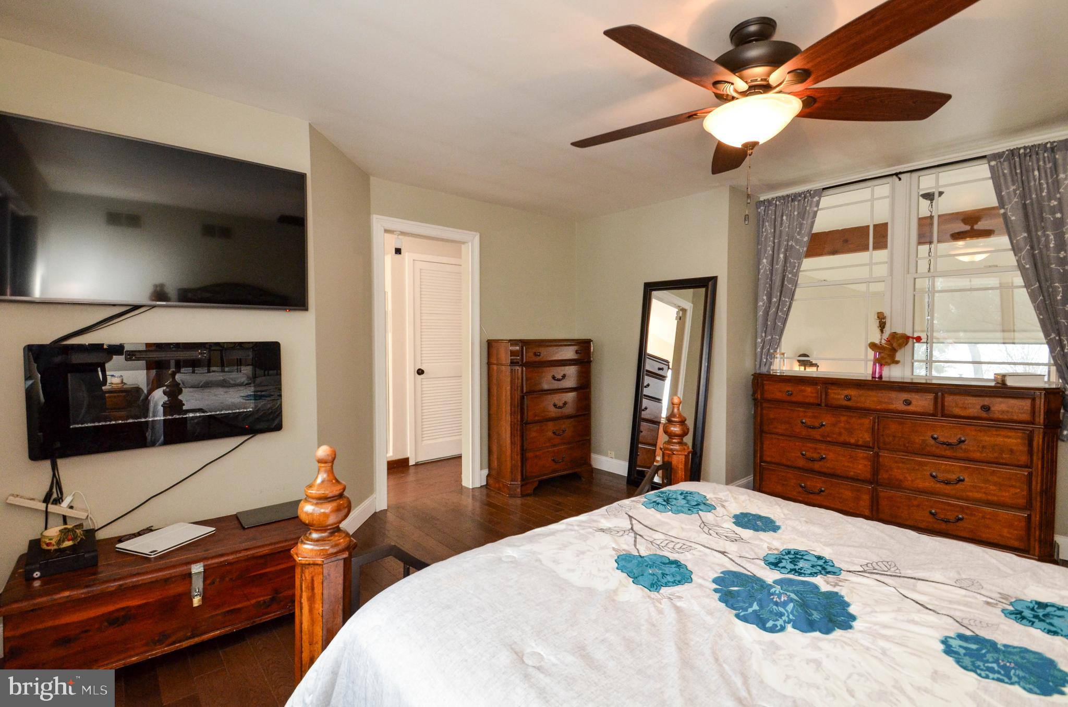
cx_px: 534
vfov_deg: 77.1
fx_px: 444
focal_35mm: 15
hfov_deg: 100.5
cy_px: 354
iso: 1000
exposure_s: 1/60
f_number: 7.1
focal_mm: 10
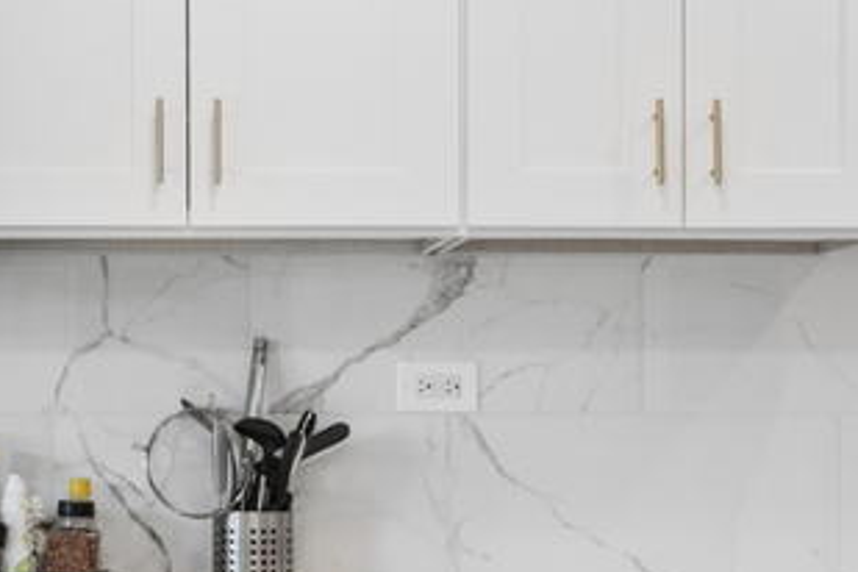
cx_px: 92
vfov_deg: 15.3
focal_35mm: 89
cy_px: 422
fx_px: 2121
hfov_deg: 22.3
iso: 400
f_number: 8
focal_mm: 17
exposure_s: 1/100
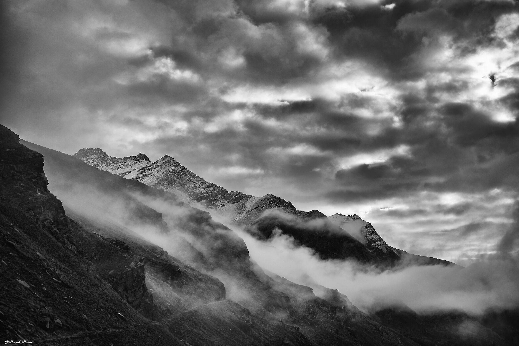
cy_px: 173
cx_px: 260
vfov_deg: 33.4
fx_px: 577
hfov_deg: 48.5
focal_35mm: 40
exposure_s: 1/6400
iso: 100
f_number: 2.5
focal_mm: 40
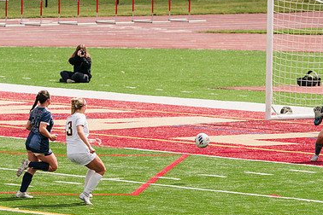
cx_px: 178
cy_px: 155
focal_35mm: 422
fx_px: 3786
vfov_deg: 3.3
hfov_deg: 4.9
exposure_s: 1/1600
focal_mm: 200
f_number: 5.6
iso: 320
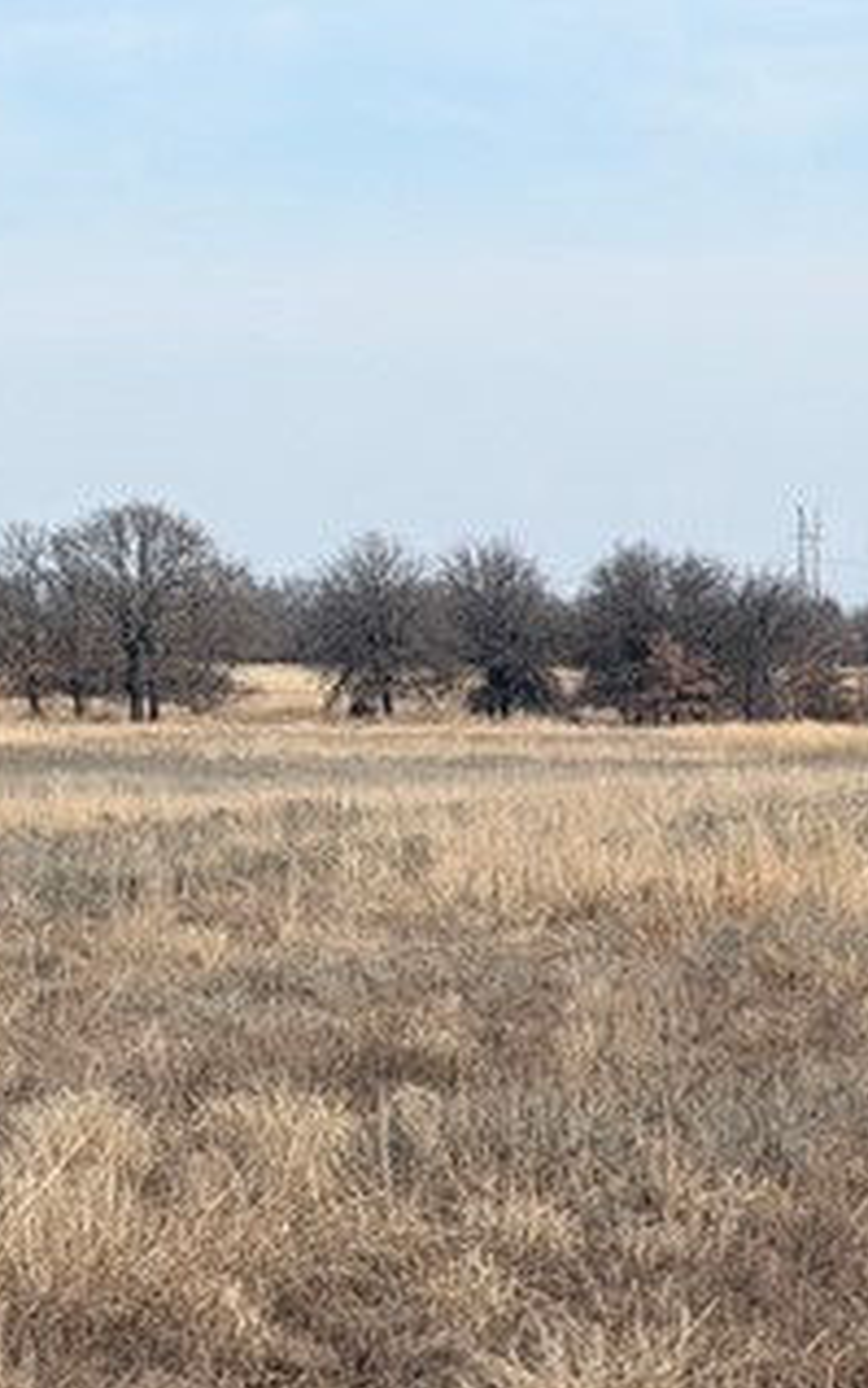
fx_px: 6202
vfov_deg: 12.7
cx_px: 1575
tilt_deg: -3.9
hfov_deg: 7.7
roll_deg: +1.8
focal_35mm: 164
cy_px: 1218
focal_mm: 6.76
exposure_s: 1/4587
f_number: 1.78
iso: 64
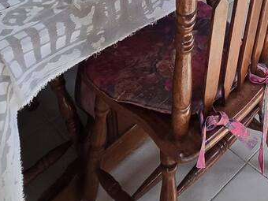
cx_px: 257
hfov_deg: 32.6
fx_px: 426
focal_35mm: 55
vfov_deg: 18.3
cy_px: -195
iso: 125
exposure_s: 1/60
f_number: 2.2
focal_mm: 2.2
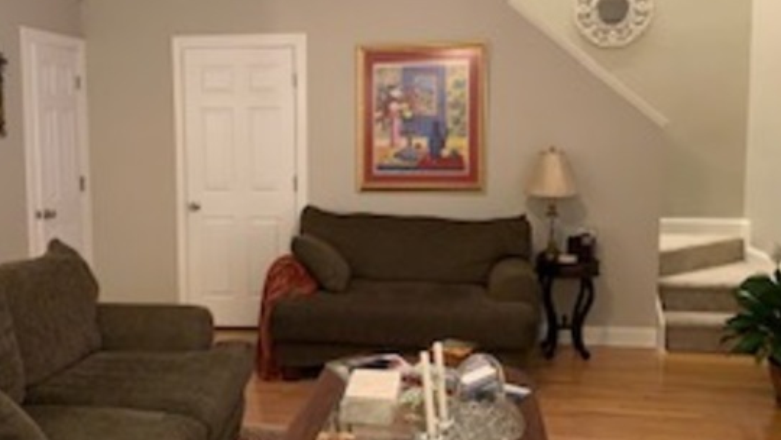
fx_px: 725
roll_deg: +0.7
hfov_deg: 56.4
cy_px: 191
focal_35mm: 35
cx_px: 330
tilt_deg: -4.3
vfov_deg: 33.7
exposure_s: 1/30
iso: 640
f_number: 1.8
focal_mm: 4.25
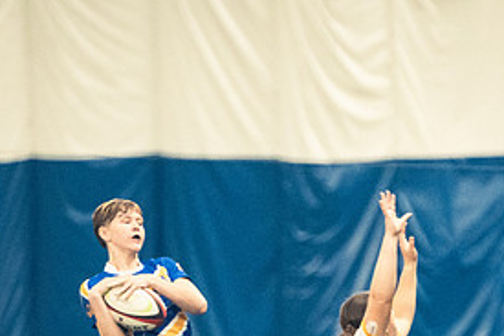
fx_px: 8842
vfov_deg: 2.2
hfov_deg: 3.3
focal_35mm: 632
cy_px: 345
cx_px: 343
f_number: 2.8
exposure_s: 1/500
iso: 12800
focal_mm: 200
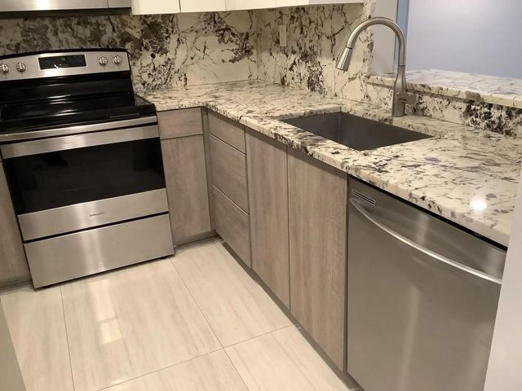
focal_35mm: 31
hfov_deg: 58.4
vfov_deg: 45.4
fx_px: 467
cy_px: 196
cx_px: 261
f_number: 2.4
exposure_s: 1/60
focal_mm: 3.3
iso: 250
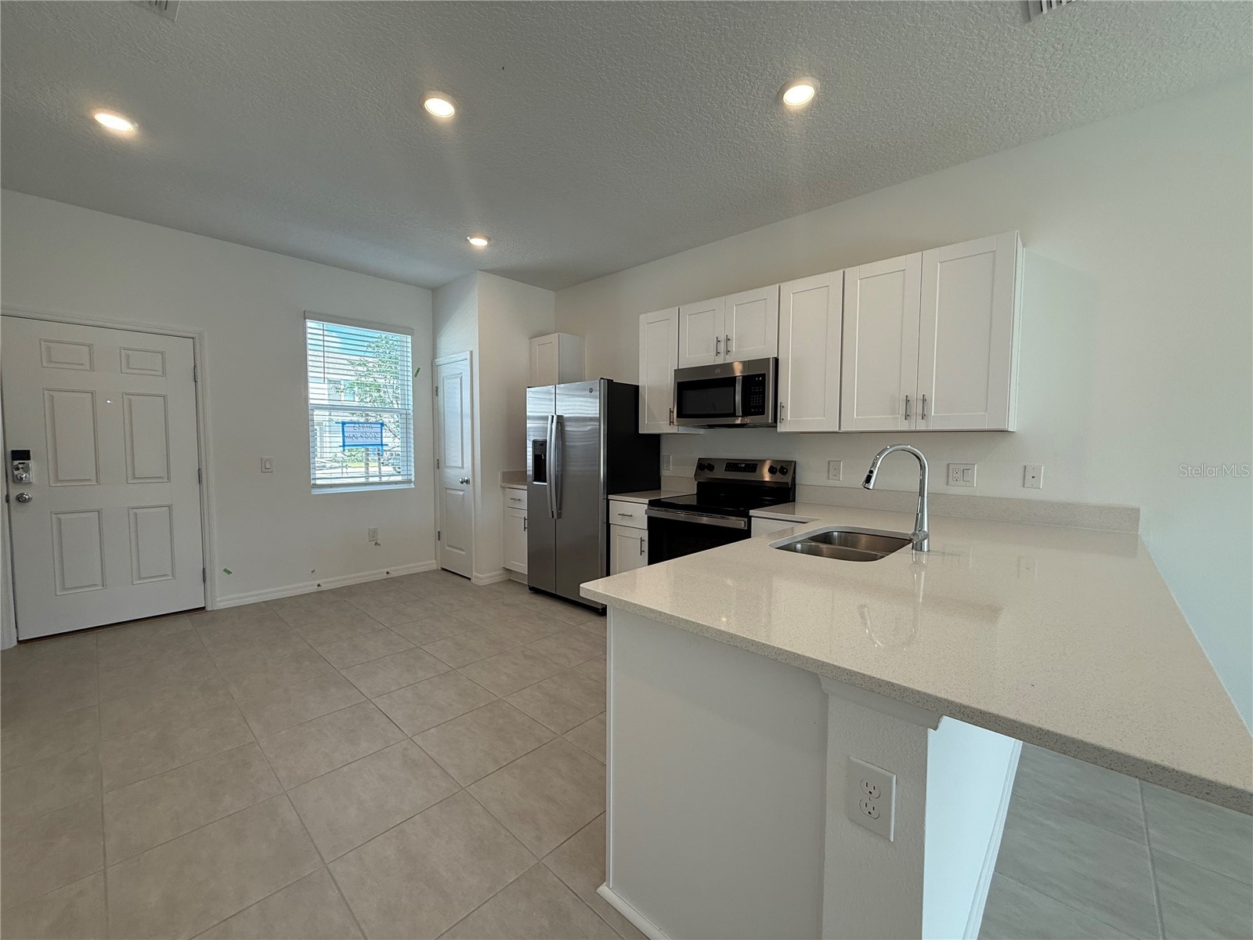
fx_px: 507
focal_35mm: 14
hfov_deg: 102.1
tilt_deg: -2.5
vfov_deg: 85.7
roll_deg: -0.1
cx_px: 626
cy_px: 470
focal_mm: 2.22
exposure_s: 1/120
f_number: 2.2
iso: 80
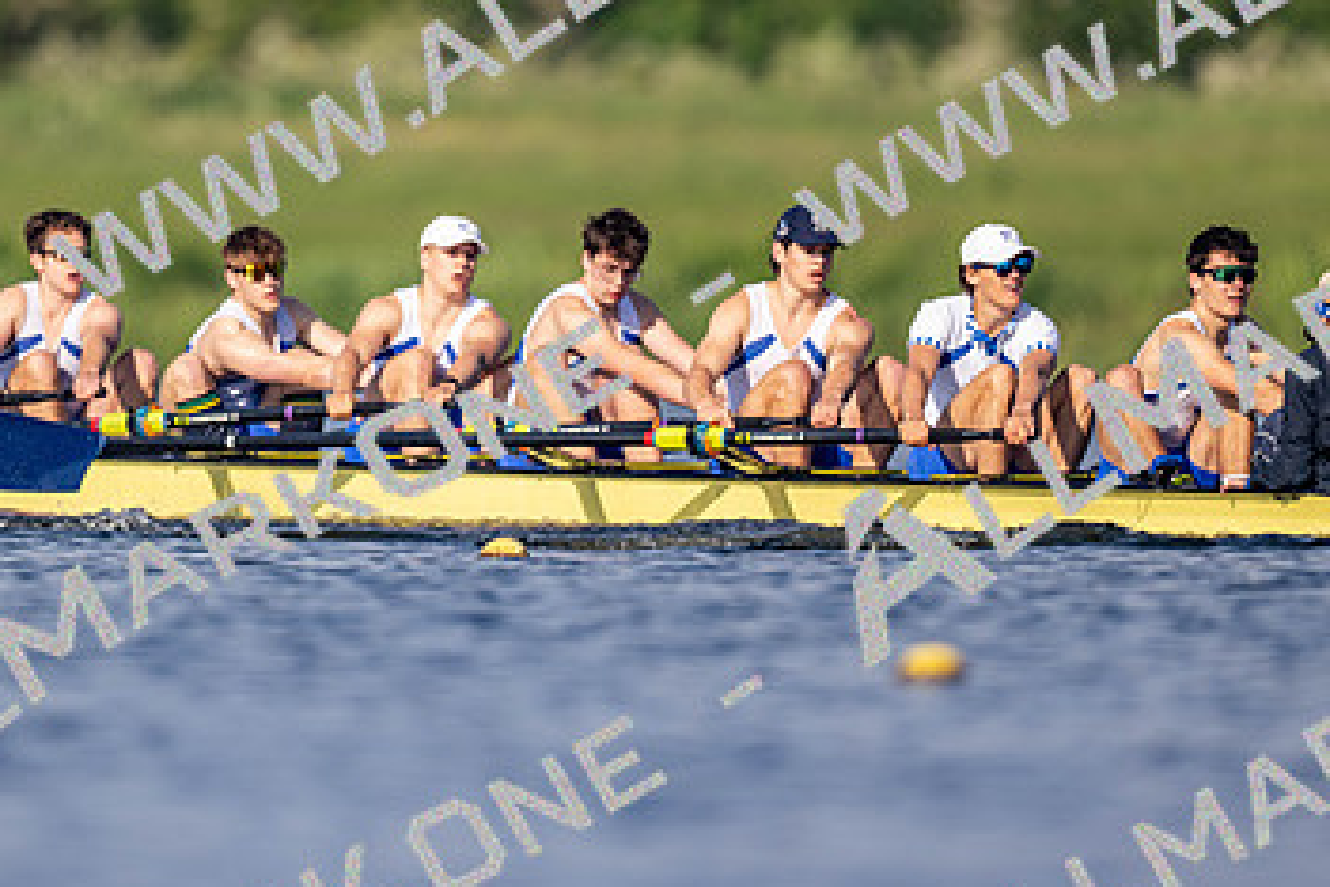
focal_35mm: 992
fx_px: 36646
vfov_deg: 1.4
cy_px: 309
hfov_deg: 2.1
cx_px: 519
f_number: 4
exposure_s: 1/2500
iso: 250
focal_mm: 600
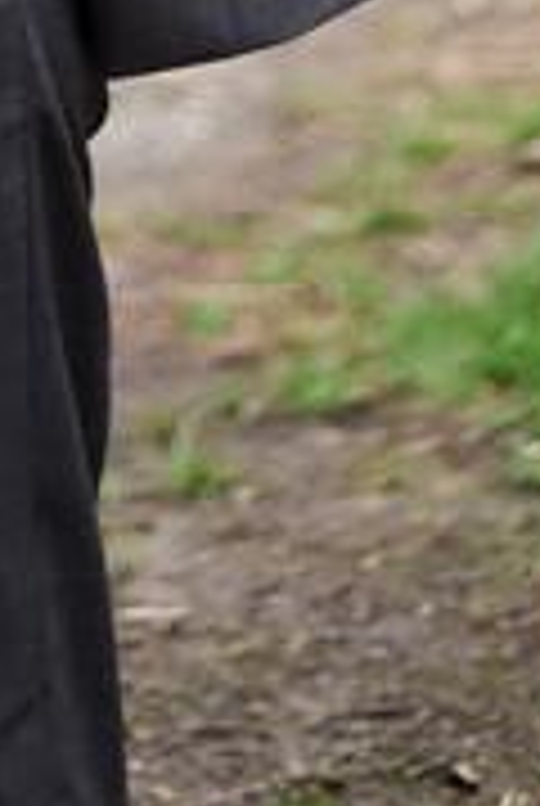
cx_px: -279
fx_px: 5625
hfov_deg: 5.4
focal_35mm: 251
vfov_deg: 7.6
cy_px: -1150
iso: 640
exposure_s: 1/4000
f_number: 1.8
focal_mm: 50
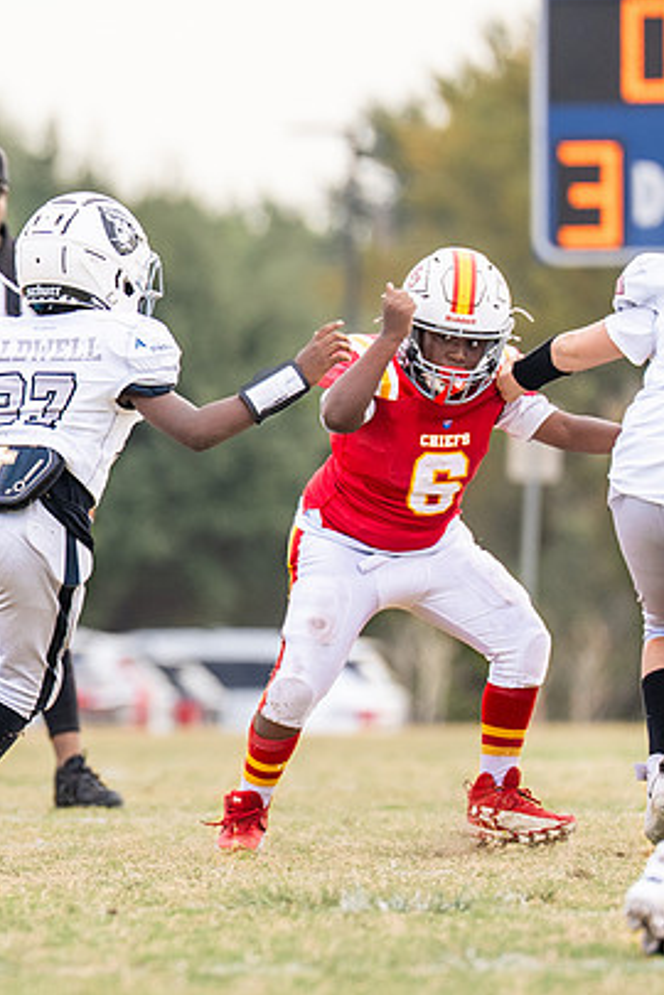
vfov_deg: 2.9
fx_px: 19365
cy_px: 501
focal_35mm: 700
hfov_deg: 2.0
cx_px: -199
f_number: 2.8
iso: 160
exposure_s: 1/1250
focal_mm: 200
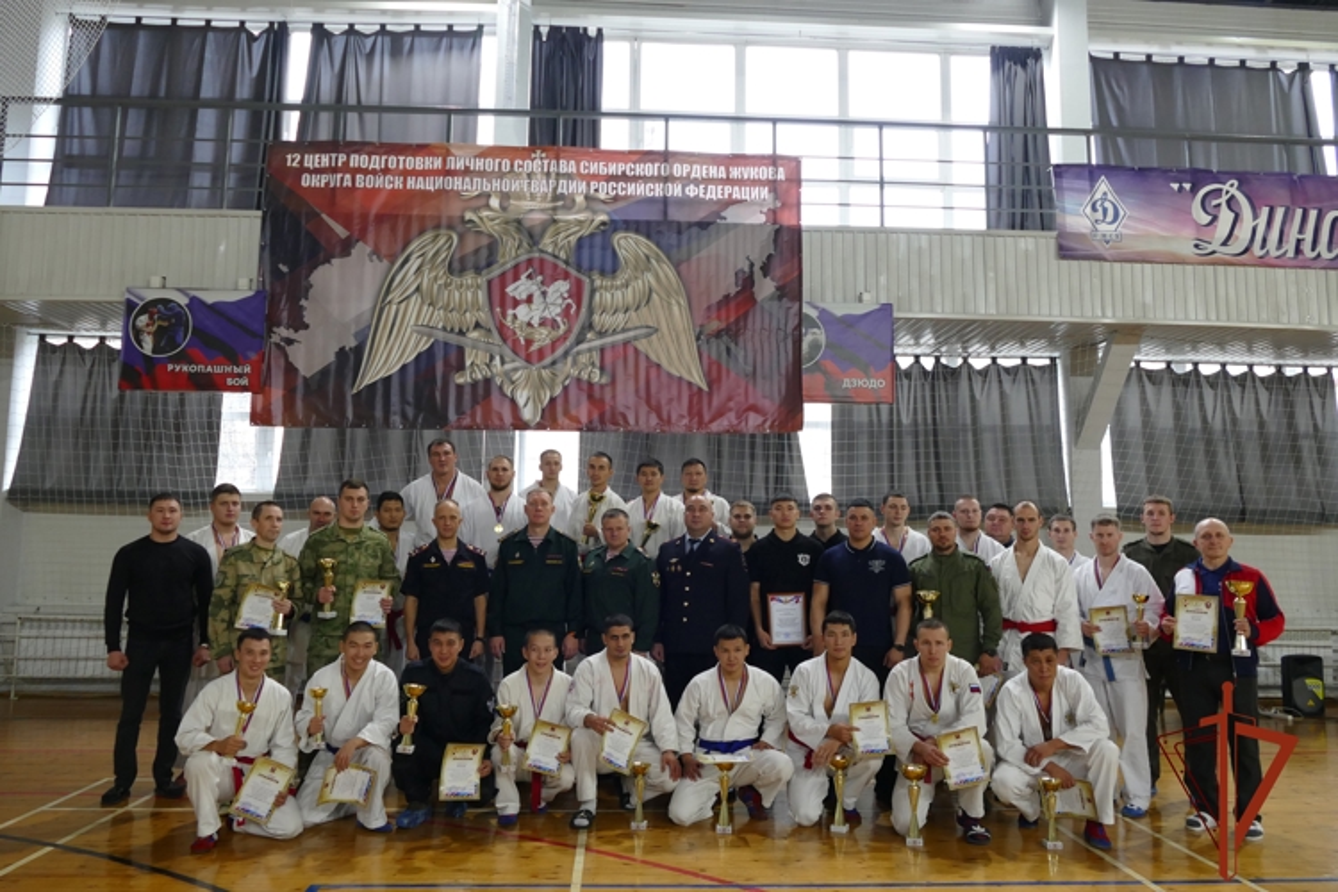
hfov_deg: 65.5
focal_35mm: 28
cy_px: 446
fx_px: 1041
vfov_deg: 46.4
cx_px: 669
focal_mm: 10.11
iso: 500
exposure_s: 1/80
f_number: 2.9
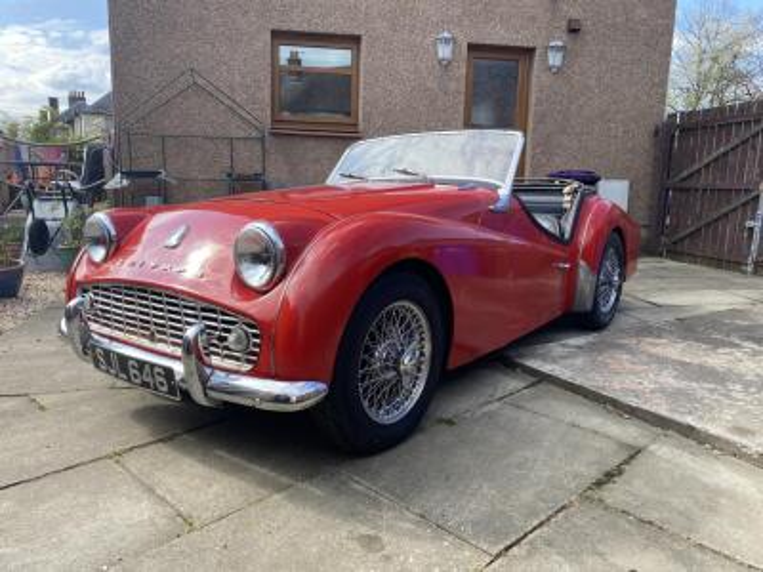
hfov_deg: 67.3
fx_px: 573
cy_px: 286
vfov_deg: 53.1
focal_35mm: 26
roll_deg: -1.9
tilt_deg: -10.1
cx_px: 382
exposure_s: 1/871
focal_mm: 4.25
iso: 32
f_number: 1.8
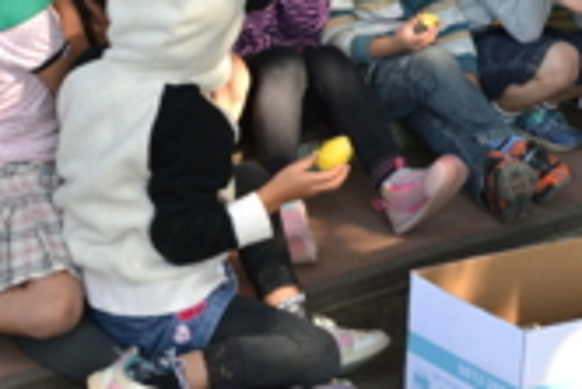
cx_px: 340
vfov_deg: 9.9
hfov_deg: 15.0
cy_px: -58
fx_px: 2217
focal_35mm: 137
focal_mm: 38
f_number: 5.6
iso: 360
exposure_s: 1/125
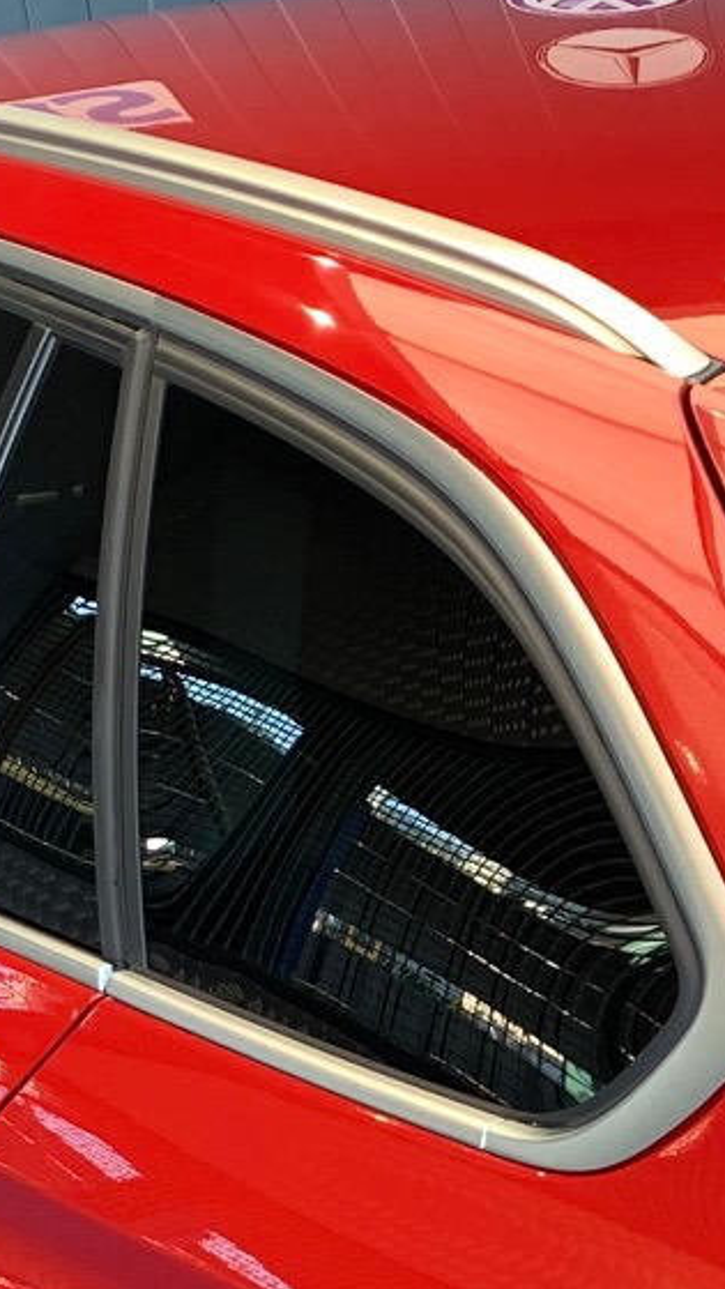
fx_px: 3486
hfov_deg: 11.6
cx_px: 928
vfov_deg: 20.4
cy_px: 1208
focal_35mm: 102
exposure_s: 1/100
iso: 50
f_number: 1.8
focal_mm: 4.25
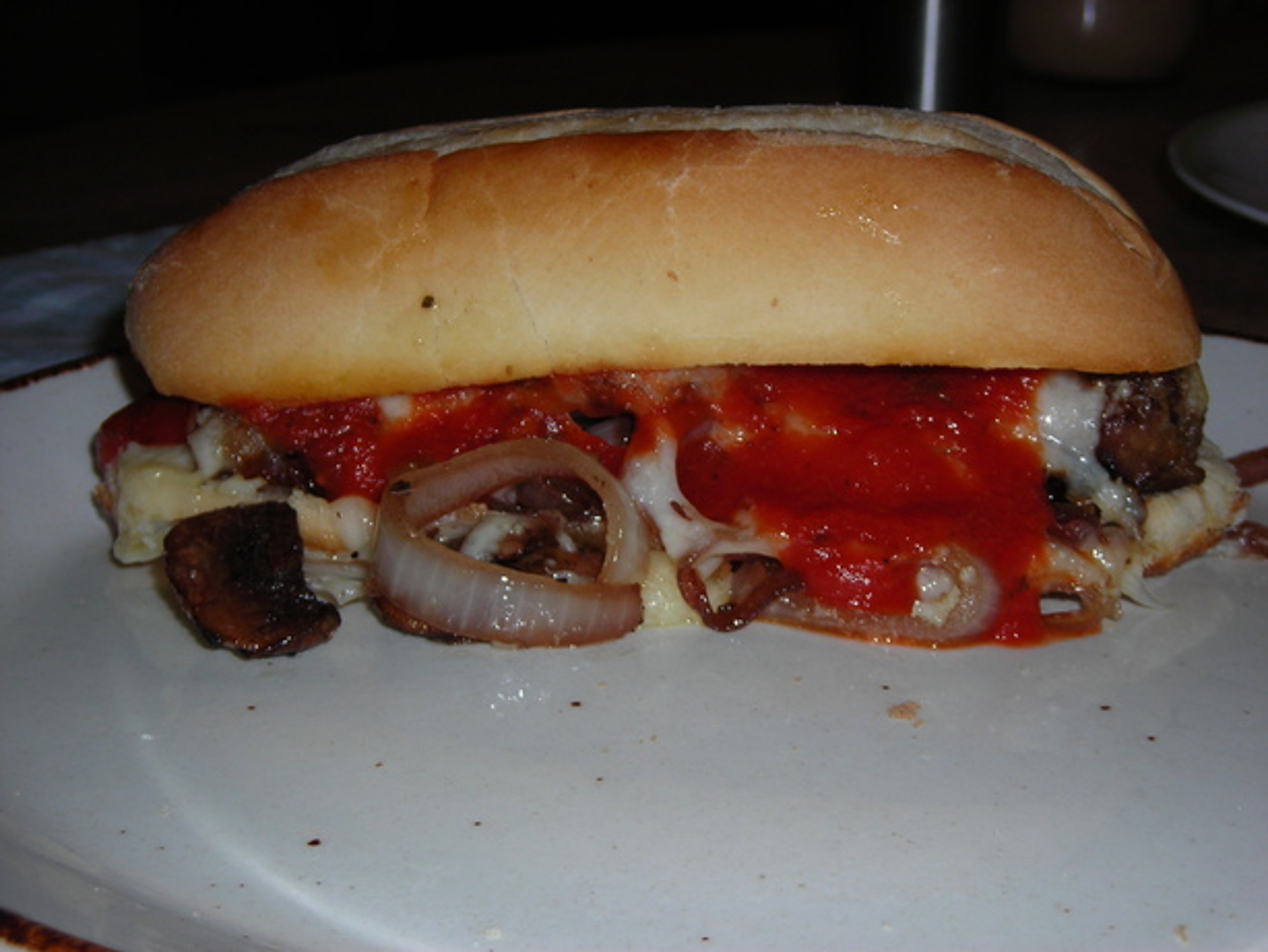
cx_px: 634
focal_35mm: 77
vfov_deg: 19.2
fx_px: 2822
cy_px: 476
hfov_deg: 25.3
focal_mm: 12.7
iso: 50
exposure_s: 1/60.1
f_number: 4.2
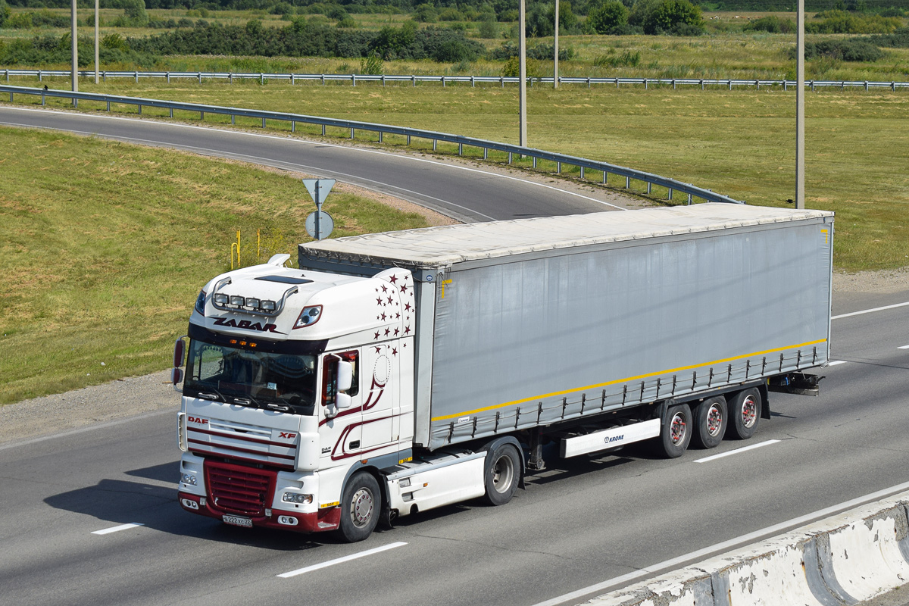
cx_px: 454
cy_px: 303
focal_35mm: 82
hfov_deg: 24.6
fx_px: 2083
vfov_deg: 16.6
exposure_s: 1/1000
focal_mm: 55
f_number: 6.3
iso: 200
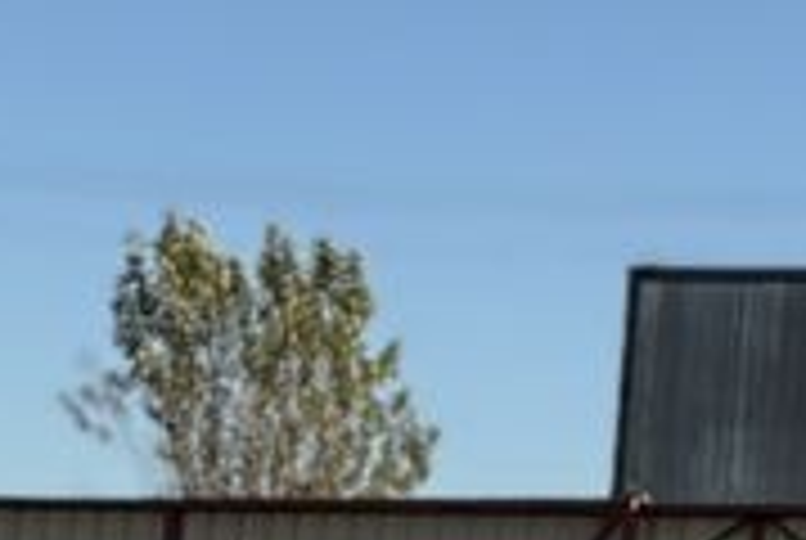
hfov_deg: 11.3
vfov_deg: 7.3
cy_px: 1076
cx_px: 513
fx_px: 4059
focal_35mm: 181
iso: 50
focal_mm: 5.96
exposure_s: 1/2451
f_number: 1.6
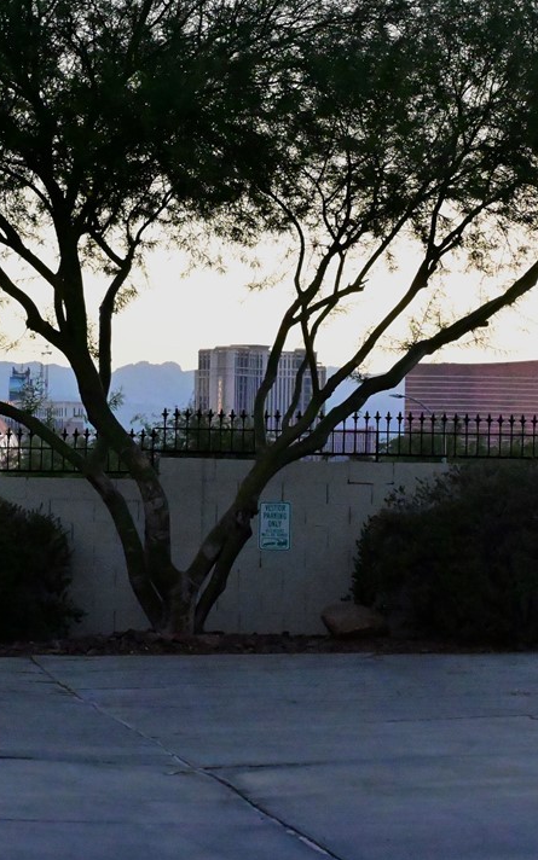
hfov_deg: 6.7
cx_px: 256
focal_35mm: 196
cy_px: 430
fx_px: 4598
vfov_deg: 10.7
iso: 16000
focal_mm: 84
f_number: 11
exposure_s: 1/1250
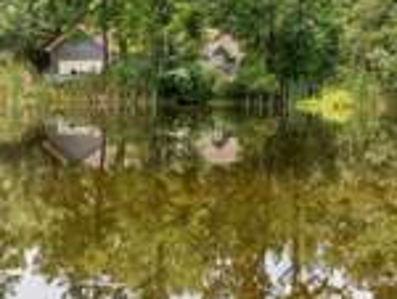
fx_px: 988
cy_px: 74
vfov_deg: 17.1
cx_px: 529
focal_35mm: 86
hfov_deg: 20.6
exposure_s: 1/250
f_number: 8
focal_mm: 28
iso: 250
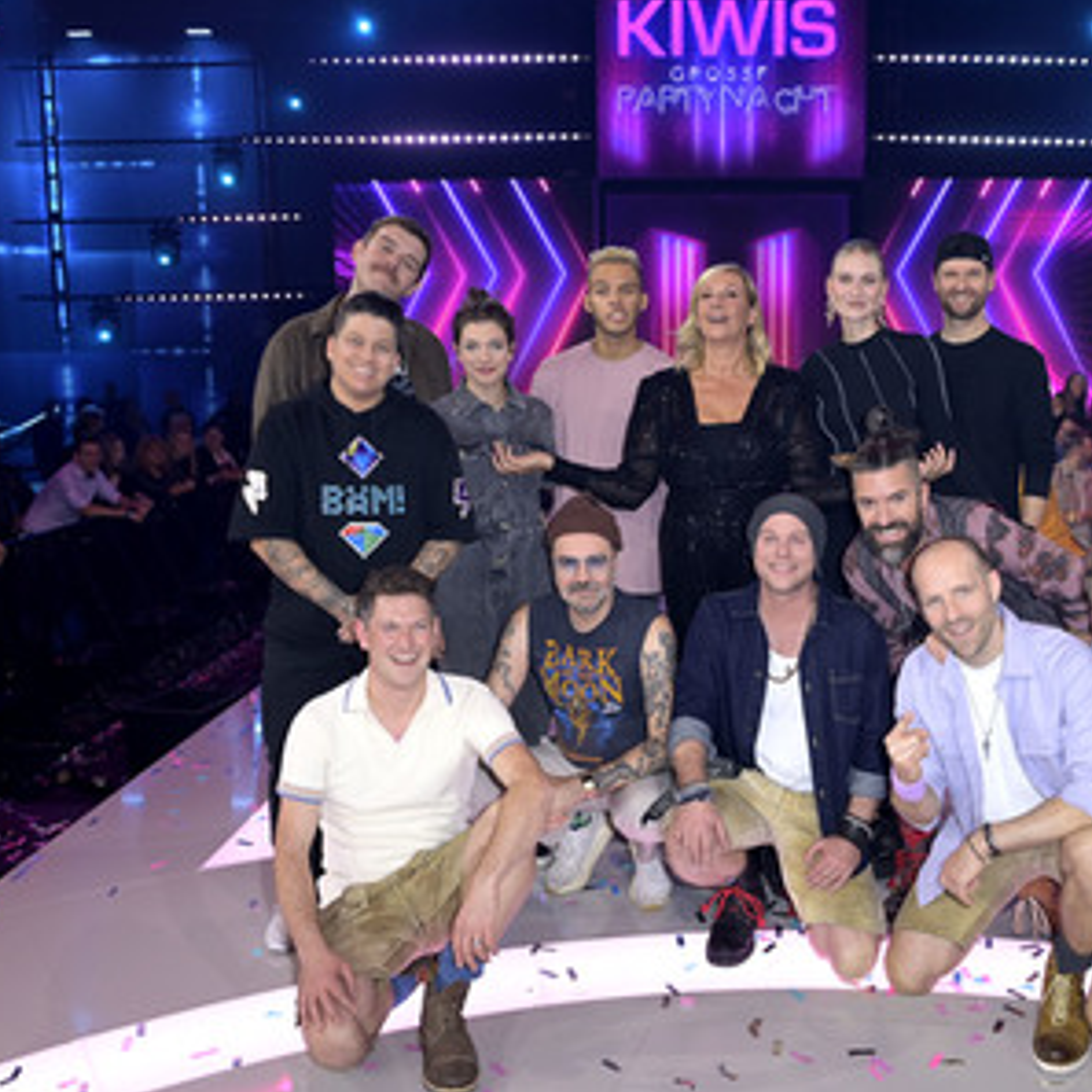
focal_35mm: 31
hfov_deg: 51.7
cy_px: 544
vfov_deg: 52.5
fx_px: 1106
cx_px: 715
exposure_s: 1/125
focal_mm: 24
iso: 1600
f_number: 5
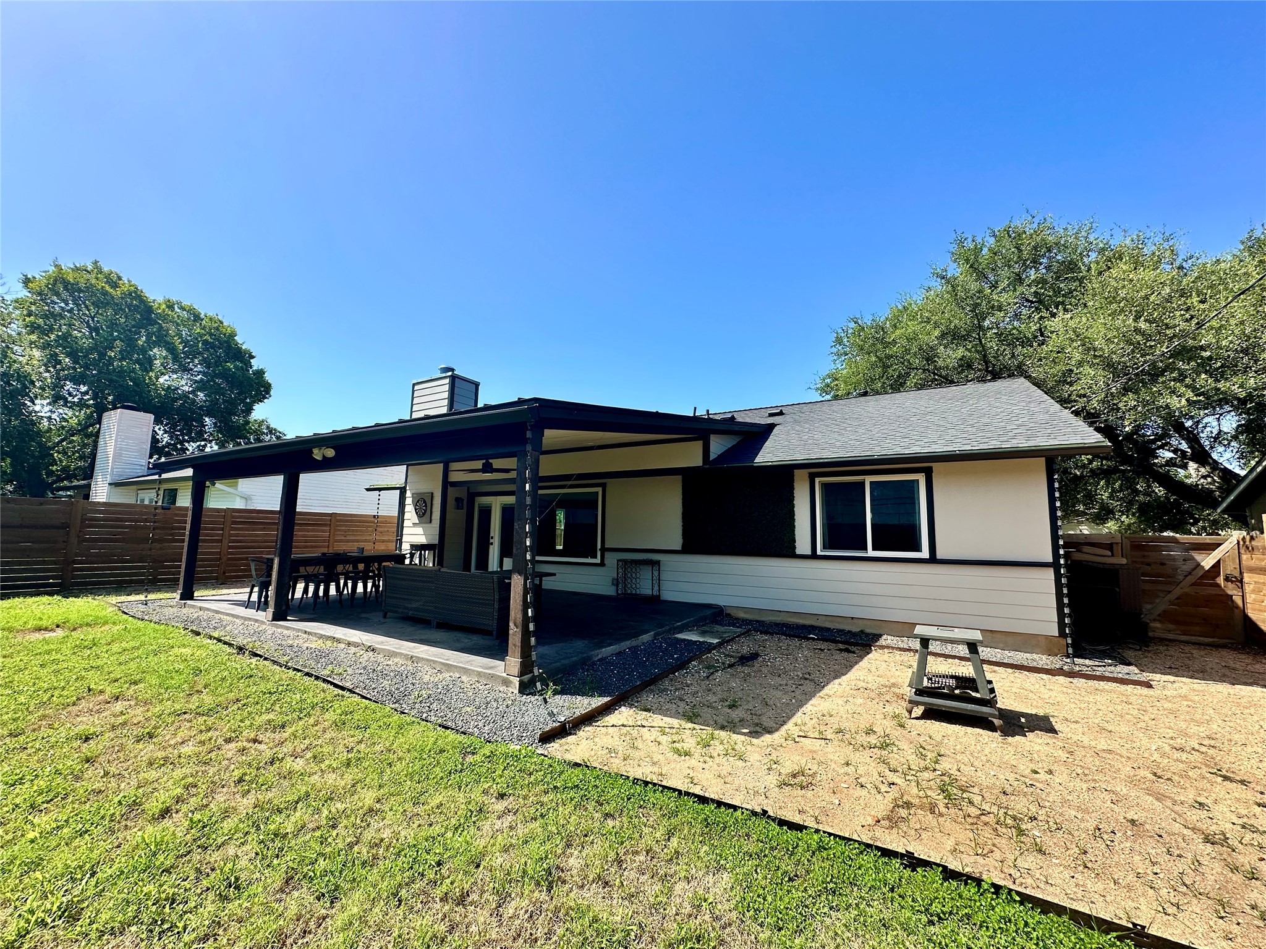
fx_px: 512
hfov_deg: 102.1
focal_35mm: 14
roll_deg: -1.8
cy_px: 474
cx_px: 633
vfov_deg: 85.7
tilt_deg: +7.5
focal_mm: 2.22
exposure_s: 1/1024
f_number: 2.2
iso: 50
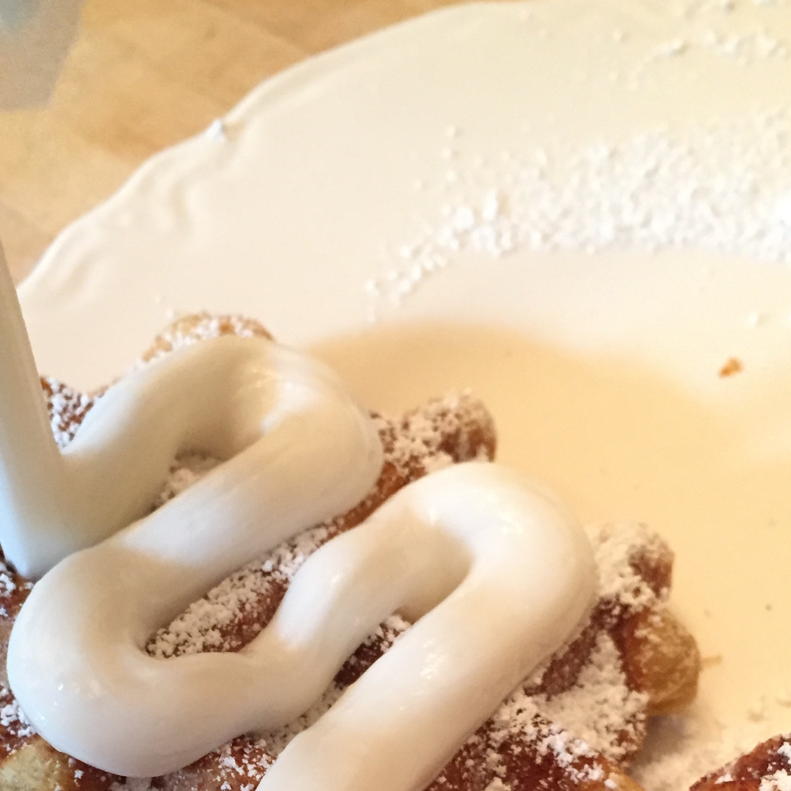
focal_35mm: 52
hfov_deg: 32.8
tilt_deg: -56.0
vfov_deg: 31.0
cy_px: 738
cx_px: 354
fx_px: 1344
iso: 250
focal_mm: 4.15
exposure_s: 1/30
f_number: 2.2
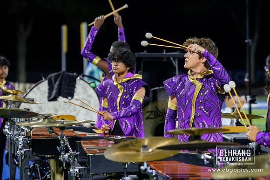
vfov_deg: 5.7
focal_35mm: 240
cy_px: 90
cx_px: 135
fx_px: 1799
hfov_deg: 8.6
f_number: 5.6
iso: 12800
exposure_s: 1/500
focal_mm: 240
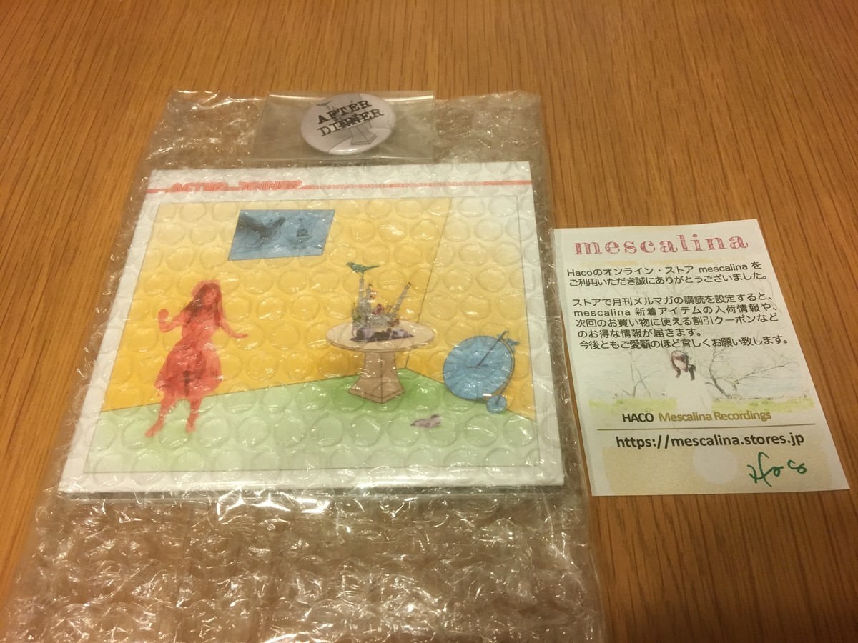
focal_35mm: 29
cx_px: 429
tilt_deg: -56.2
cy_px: 322
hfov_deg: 61.7
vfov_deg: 48.2
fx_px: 719
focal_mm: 4.15
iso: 100
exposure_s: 1/30
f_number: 2.2
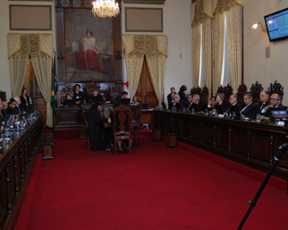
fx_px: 358
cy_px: 117
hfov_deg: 43.7
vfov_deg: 35.6
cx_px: 123
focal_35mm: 42
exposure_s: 1/50
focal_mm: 24
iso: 800
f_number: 4
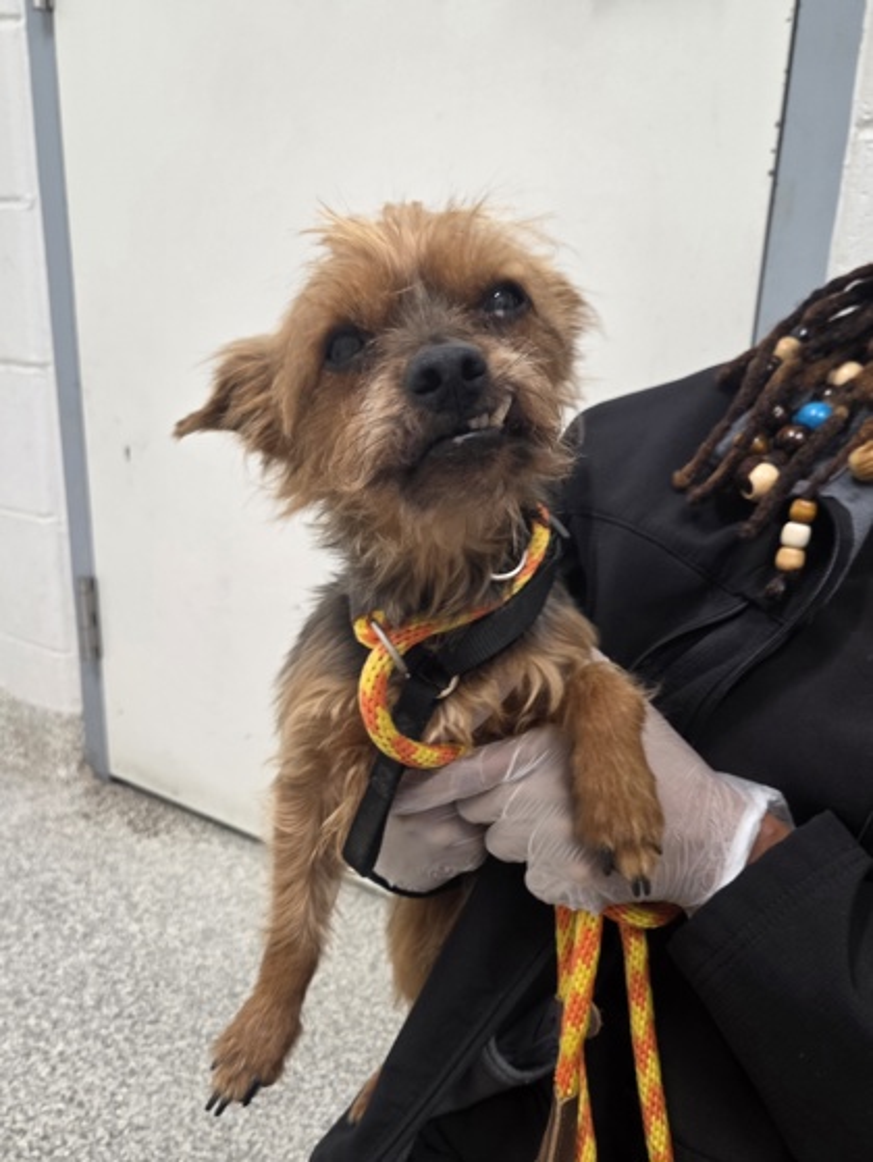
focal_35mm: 23
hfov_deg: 58.9
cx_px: 436
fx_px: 773
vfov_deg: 73.9
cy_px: 581
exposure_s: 1/50.3
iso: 160
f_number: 1.8
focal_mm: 5.4
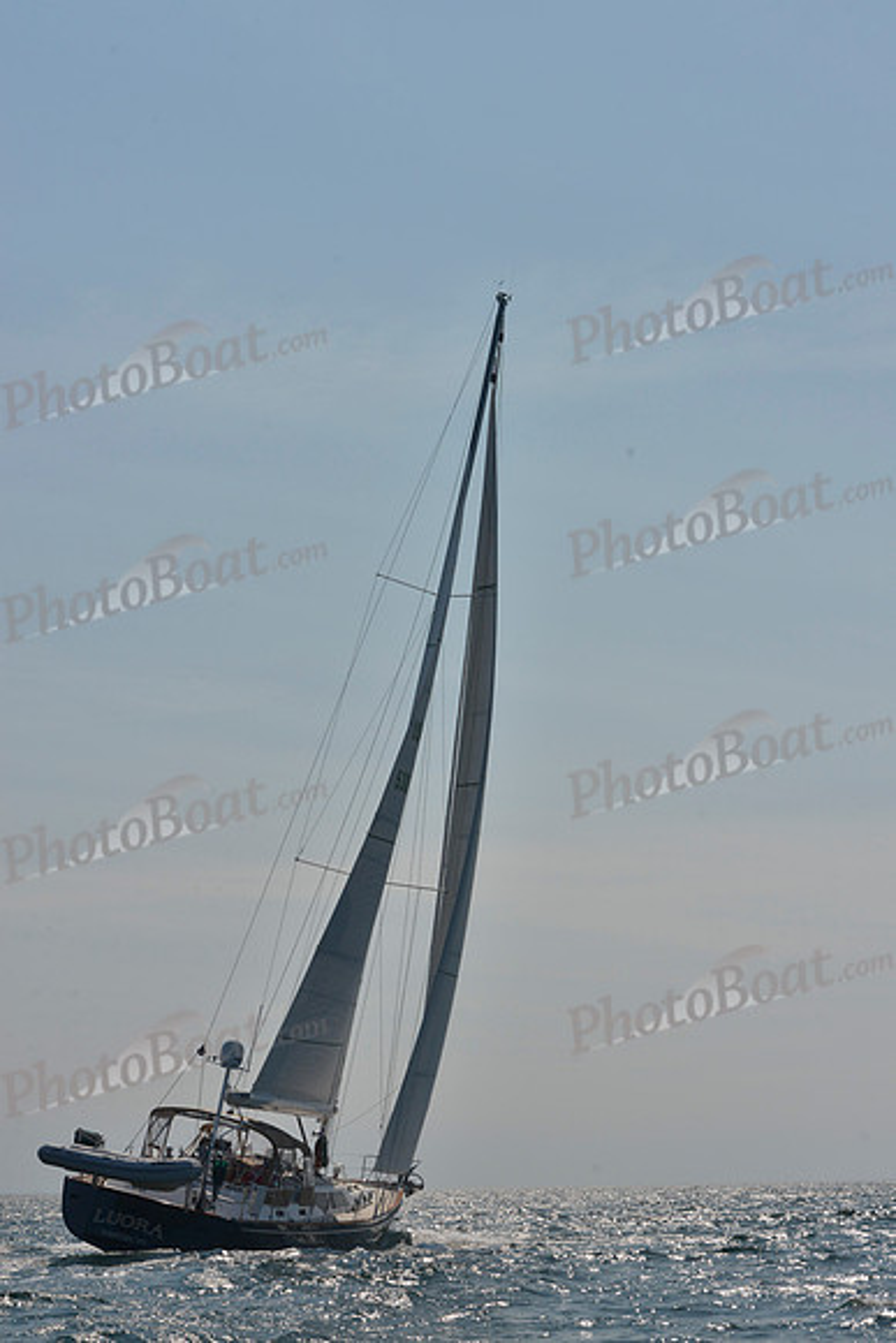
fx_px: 2612
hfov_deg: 19.5
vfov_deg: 28.8
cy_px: 672
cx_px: 448
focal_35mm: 70
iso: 400
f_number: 13
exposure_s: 1/800
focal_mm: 70
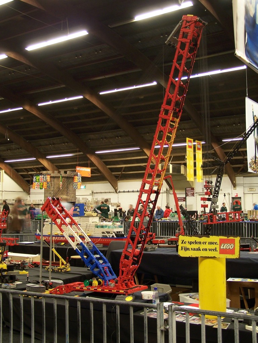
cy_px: 172
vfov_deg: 39.7
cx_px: 129
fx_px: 477
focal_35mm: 48
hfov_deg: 30.3
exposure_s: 1/2
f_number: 3
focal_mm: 8
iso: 80
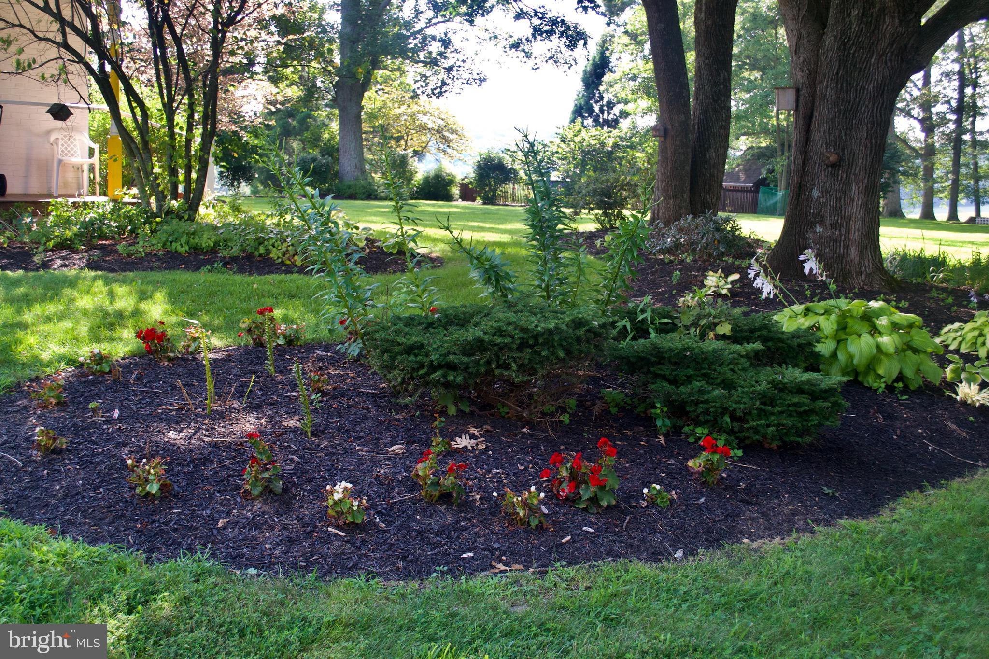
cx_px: 494
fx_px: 1071
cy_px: 330
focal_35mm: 39
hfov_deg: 49.6
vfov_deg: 34.2
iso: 400
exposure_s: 1/125
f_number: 5.6
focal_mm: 26
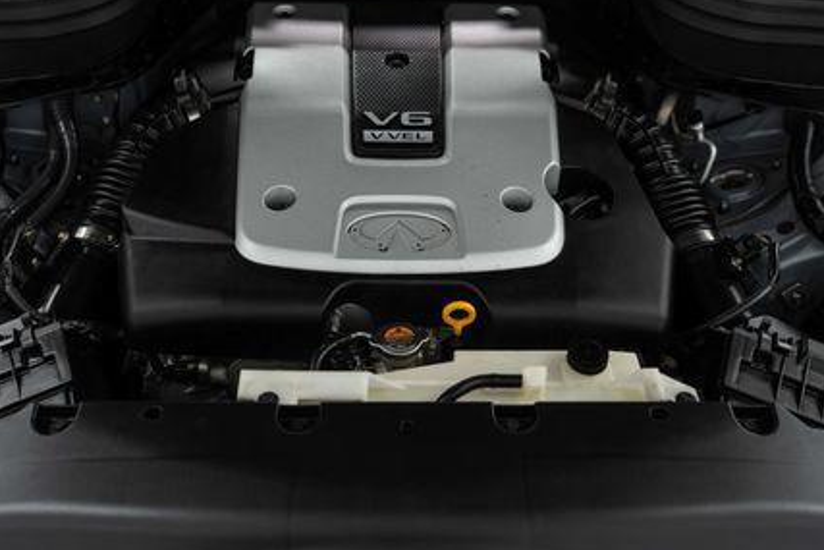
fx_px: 962
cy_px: 200
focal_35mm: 42
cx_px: 396
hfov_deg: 46.4
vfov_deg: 31.7
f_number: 3.2
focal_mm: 28
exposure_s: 1/50
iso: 400
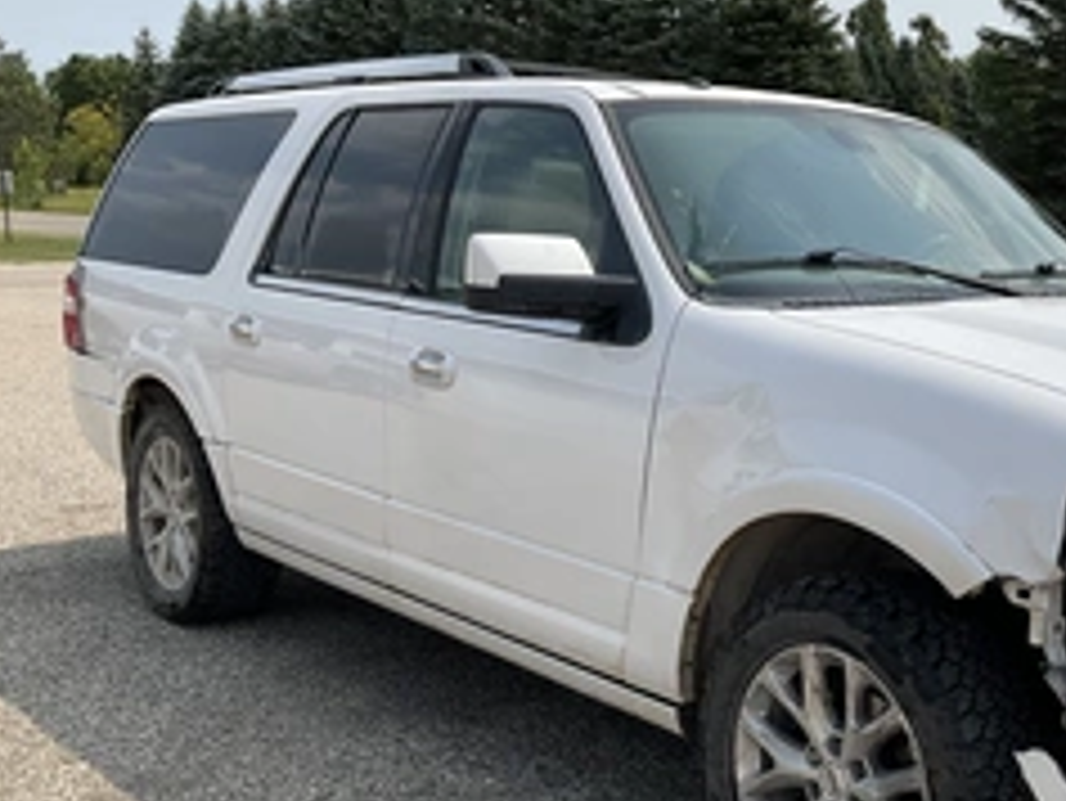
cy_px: 482
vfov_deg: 29.6
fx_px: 1510
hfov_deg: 37.7
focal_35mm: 49
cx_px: 832
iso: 25
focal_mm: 3
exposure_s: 1/2427
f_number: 1.8
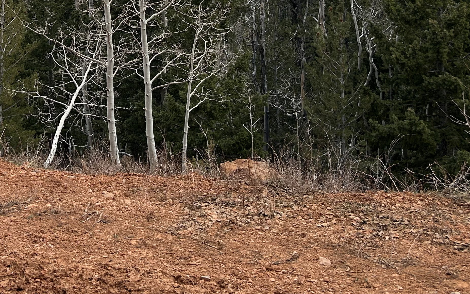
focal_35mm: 60
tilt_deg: +1.7
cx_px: 130
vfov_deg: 20.1
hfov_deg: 33.5
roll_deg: -0.7
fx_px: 769
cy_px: -69
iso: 50
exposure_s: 1/5076
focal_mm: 5.7
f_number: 1.5
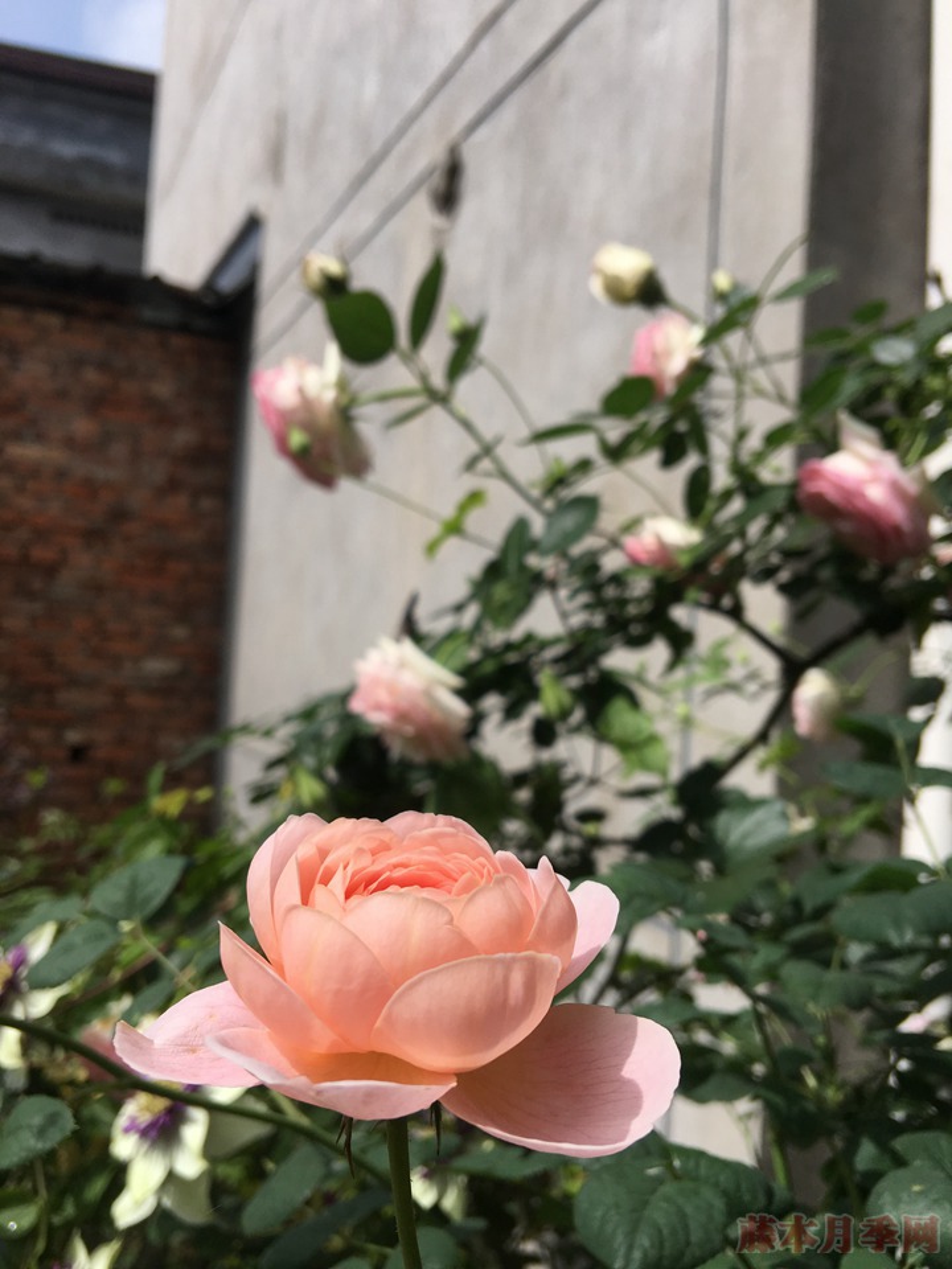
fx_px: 1063
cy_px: 634
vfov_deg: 61.7
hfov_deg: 48.2
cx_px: 476
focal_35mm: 29
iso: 25
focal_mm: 4.15
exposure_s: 1/1972
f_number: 2.2
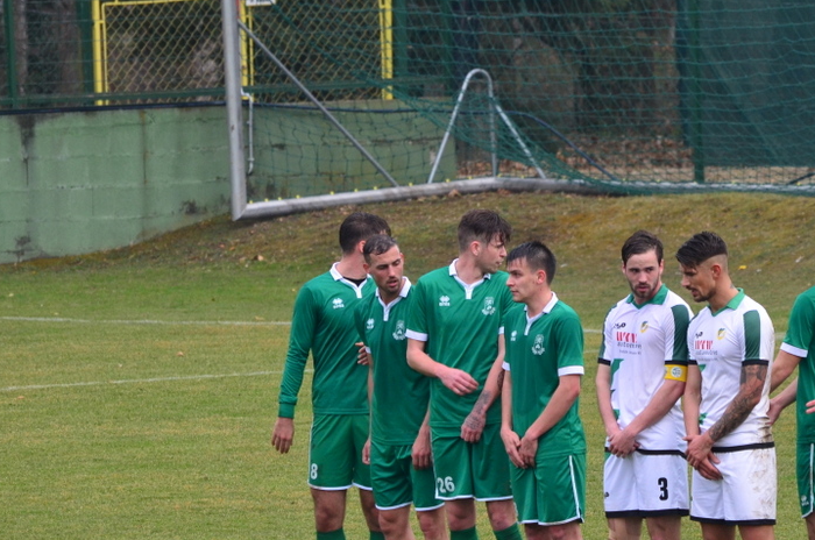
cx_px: 672
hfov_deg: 4.0
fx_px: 11615
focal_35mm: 514
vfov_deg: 2.7
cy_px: 457
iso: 800
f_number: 5.3
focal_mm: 200
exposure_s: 1/1000
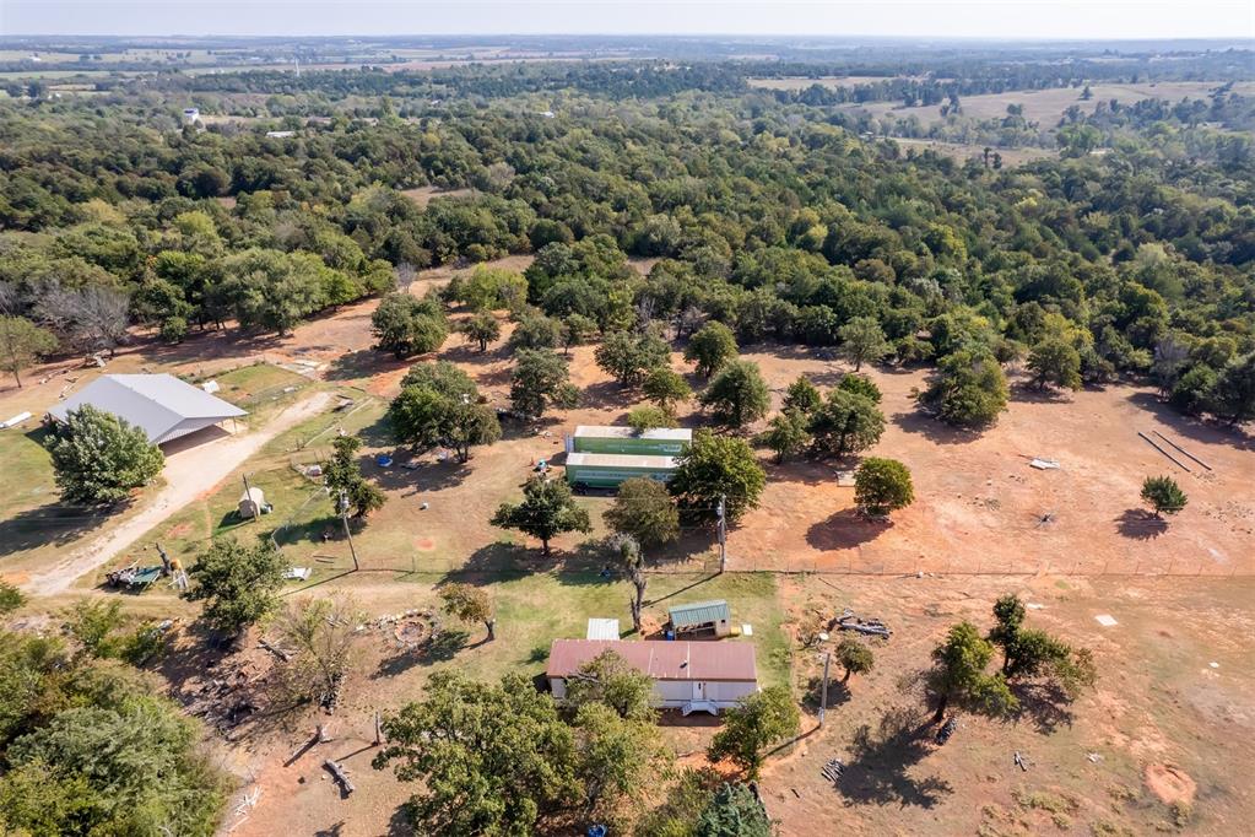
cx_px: 628
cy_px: 418
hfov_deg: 78.6
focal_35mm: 22
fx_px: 767
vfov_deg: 57.2
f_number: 2.8
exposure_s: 1/2000
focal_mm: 8.4
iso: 160
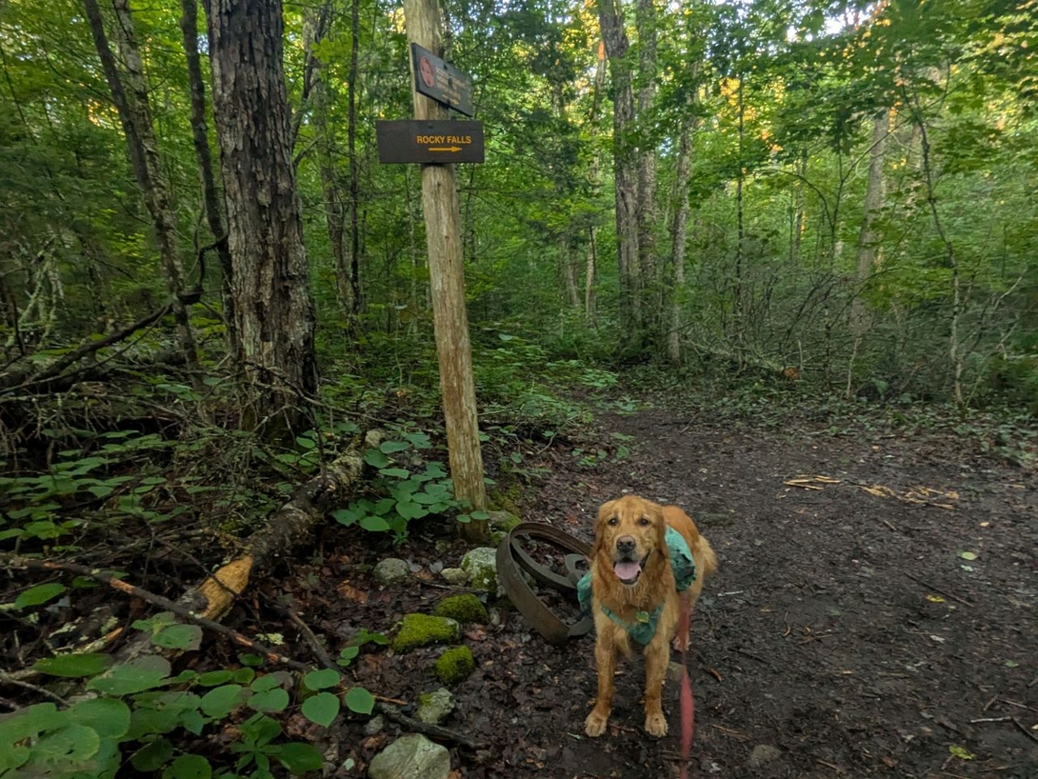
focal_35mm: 14
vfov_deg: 85.7
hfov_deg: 102.1
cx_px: 519
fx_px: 420
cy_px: 390
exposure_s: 1/44.3
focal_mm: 1.85
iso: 212
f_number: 2.2
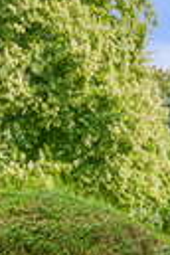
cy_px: 247
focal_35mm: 75
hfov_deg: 17.1
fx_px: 531
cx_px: 221
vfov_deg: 25.8
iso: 640
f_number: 13
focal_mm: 23
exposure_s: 1/125
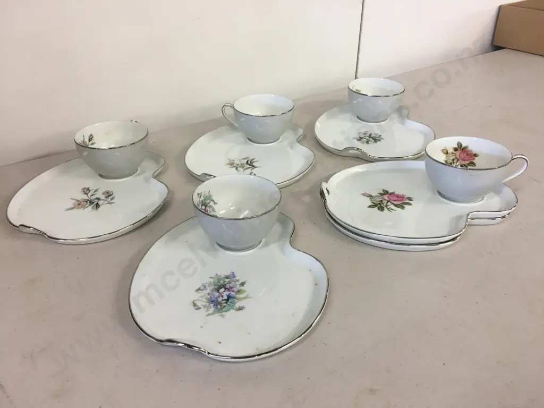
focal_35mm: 29
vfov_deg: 48.2
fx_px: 456
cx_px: 272
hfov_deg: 61.7
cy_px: 204
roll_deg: -0.6
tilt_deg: -30.8
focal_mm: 4.15
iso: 40
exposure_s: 1/33
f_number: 2.2
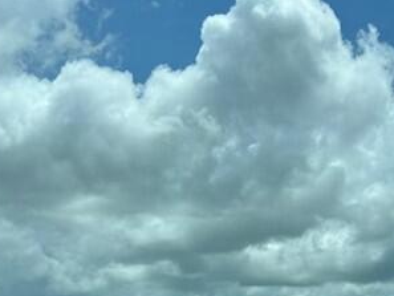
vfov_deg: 24.6
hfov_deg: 33.3
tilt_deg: +4.3
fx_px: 638
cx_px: 321
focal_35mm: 56
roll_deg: +1.1
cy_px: 316
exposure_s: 1/8000
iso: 50
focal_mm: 5.7
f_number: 1.5
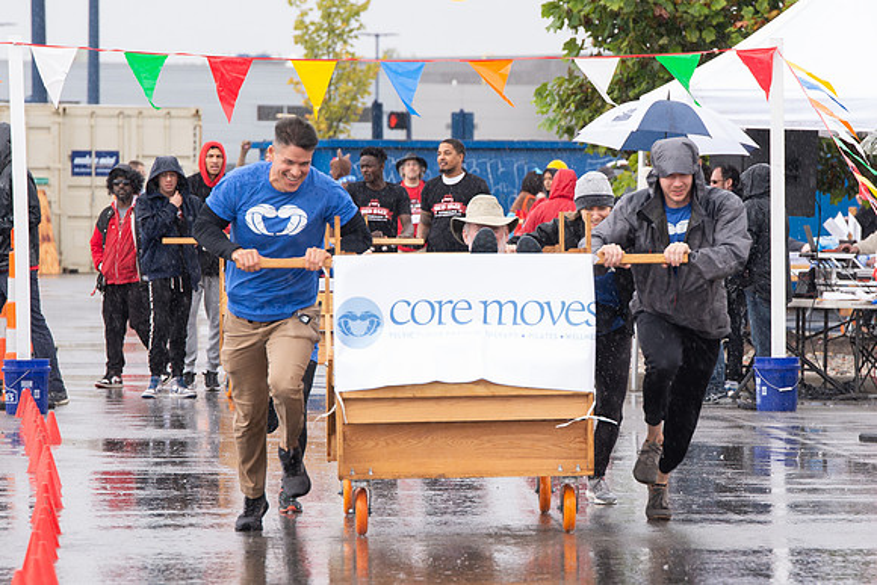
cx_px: 541
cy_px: 352
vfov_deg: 4.6
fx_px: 7363
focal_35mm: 302
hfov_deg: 6.8
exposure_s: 1/400
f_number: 7.1
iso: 800
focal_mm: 200
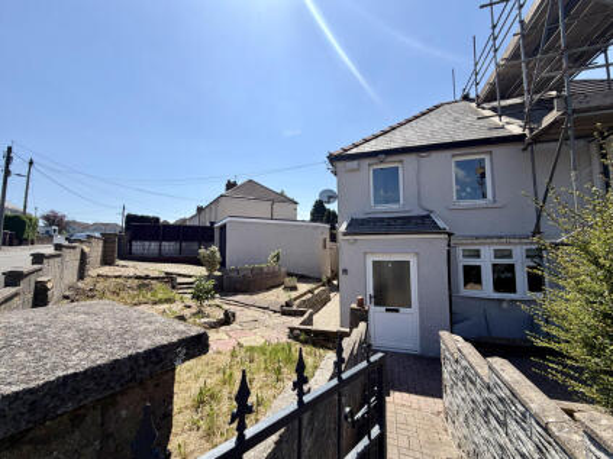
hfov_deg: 102.1
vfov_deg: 85.6
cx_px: 306
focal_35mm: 14
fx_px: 248
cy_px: 230
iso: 20
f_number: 2.2
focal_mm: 2.22
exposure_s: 1/1145
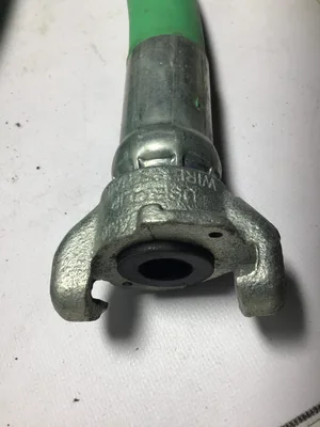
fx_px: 382
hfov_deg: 45.4
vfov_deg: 58.4
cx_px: 160
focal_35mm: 31
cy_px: 214
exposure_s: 1/120
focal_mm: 3.3
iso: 32
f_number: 2.4
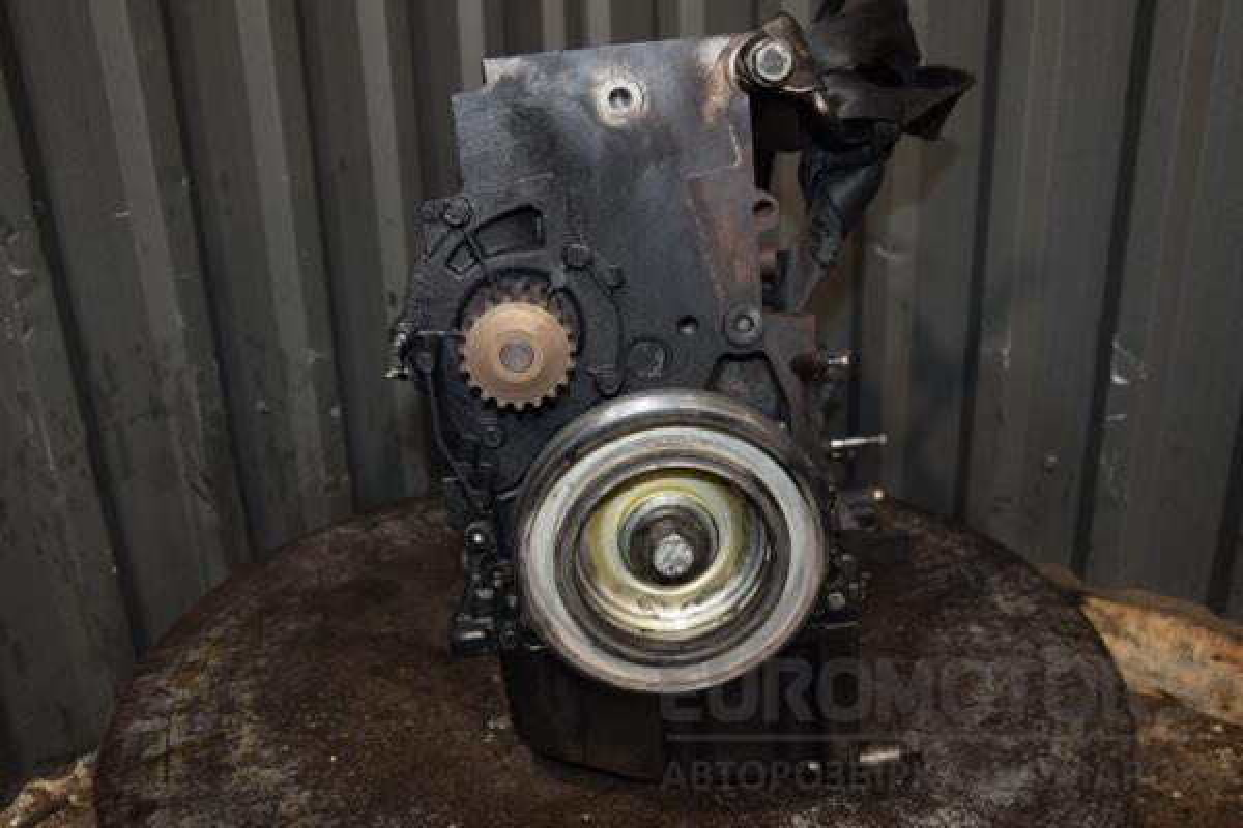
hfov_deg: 59.5
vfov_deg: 41.7
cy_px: 414
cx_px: 622
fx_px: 1088
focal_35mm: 32
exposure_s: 1/60
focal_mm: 21
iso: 800
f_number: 5
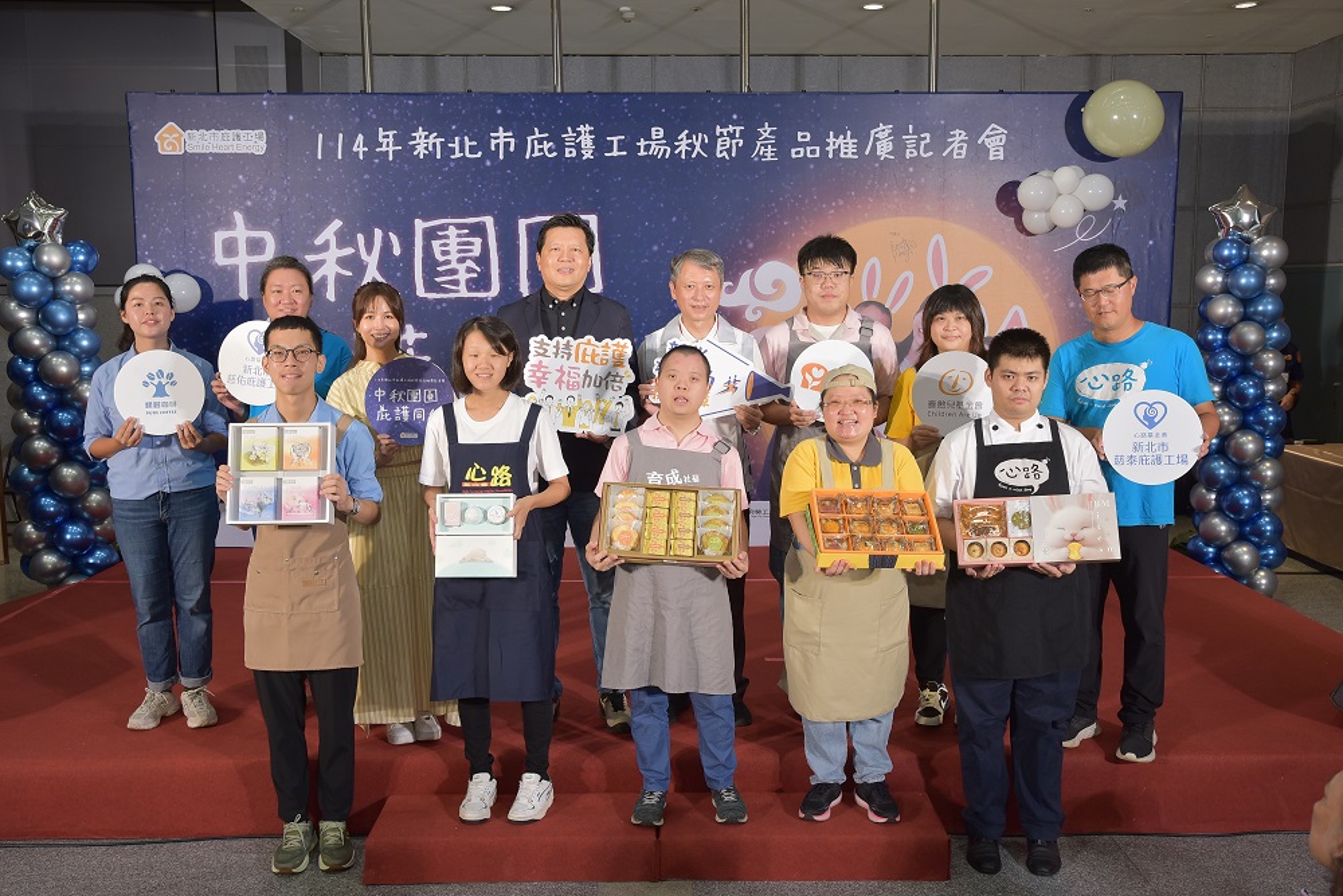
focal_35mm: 35
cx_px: 672
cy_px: 448
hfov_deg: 54.4
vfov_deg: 37.9
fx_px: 1306
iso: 800
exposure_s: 1/100
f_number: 5.6
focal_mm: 35
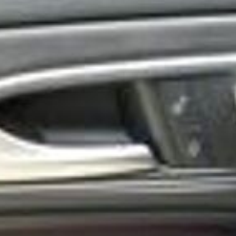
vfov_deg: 23.5
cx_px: 165
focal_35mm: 72
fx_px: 555
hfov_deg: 23.8
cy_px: 199
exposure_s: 1/100
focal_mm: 9.12
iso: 125
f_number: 2.8
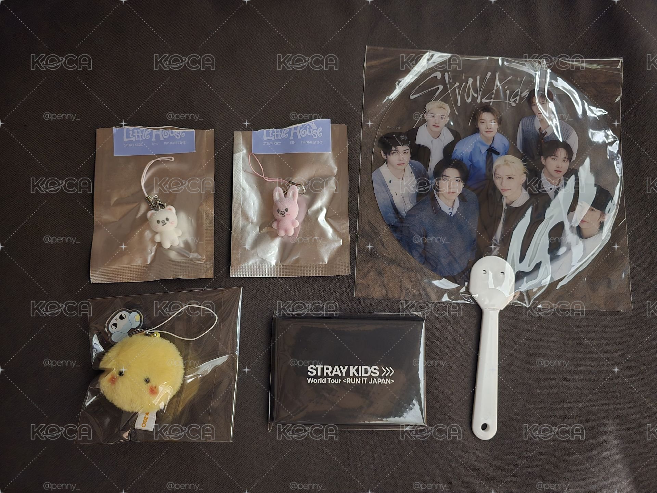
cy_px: 246
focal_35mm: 23
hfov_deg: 73.9
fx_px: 437
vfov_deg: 58.9
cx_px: 328
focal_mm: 6.3
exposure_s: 1/30
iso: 2000
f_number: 1.7
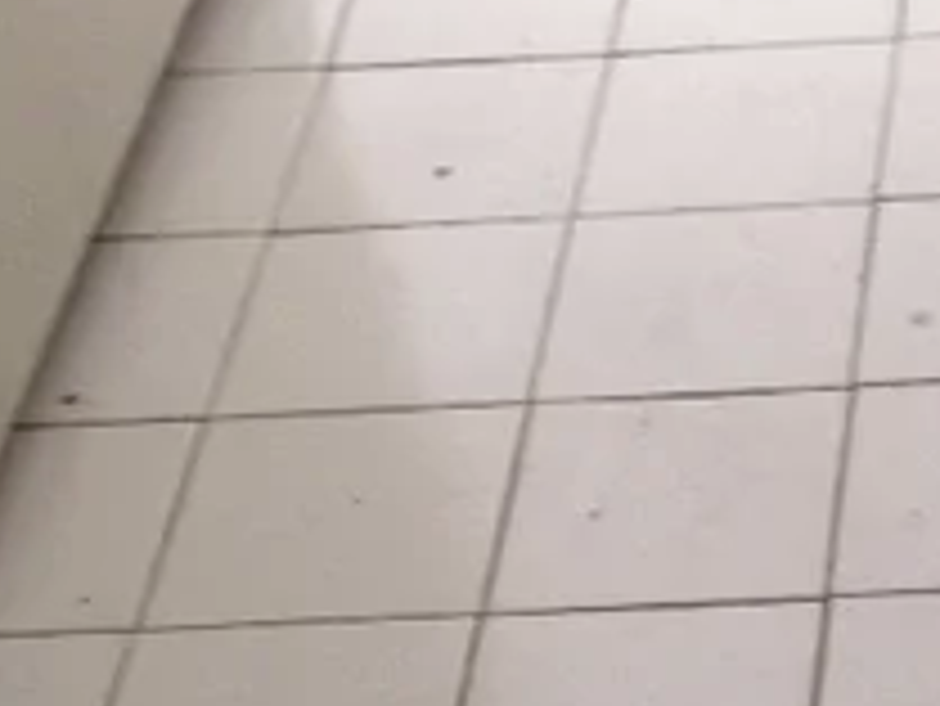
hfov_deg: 14.3
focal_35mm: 134
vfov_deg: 10.8
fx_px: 3641
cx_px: 1133
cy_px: 917
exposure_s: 1/20
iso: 80
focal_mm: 4.28
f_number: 2.4
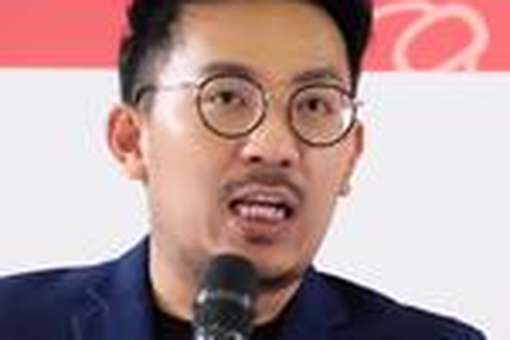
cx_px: 748
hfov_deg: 4.6
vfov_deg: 3.1
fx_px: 6304
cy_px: 369
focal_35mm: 445
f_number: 4.5
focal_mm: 74.1
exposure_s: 1/125
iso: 3200
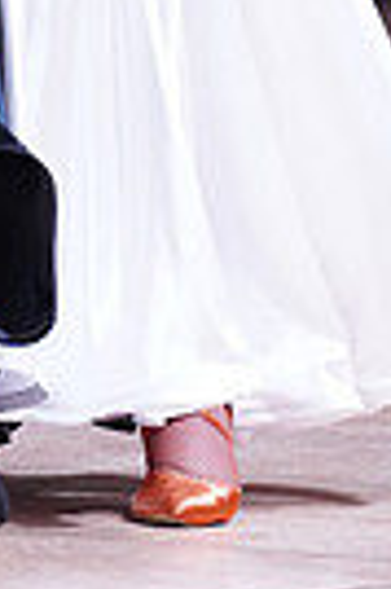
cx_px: -20
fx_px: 12021
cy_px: -571
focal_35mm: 736
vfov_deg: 2.8
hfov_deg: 1.9
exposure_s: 1/500
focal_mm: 170
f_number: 2.8
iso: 1250
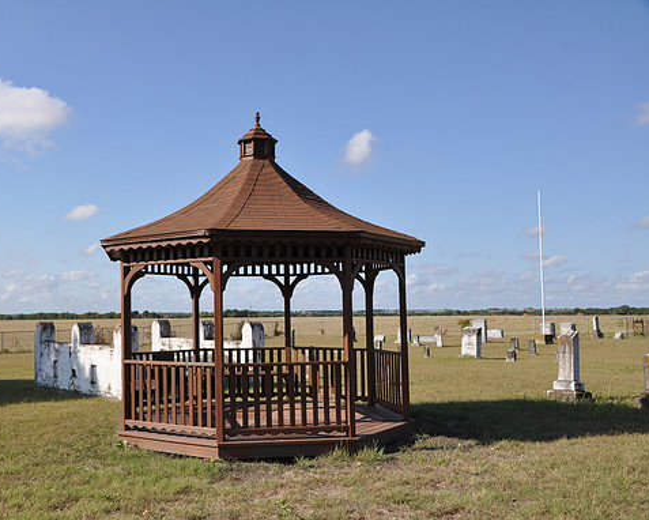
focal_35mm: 41
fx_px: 788
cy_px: 261
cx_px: 265
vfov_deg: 36.5
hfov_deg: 44.6
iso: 200
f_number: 13
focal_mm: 24
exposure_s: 1/160
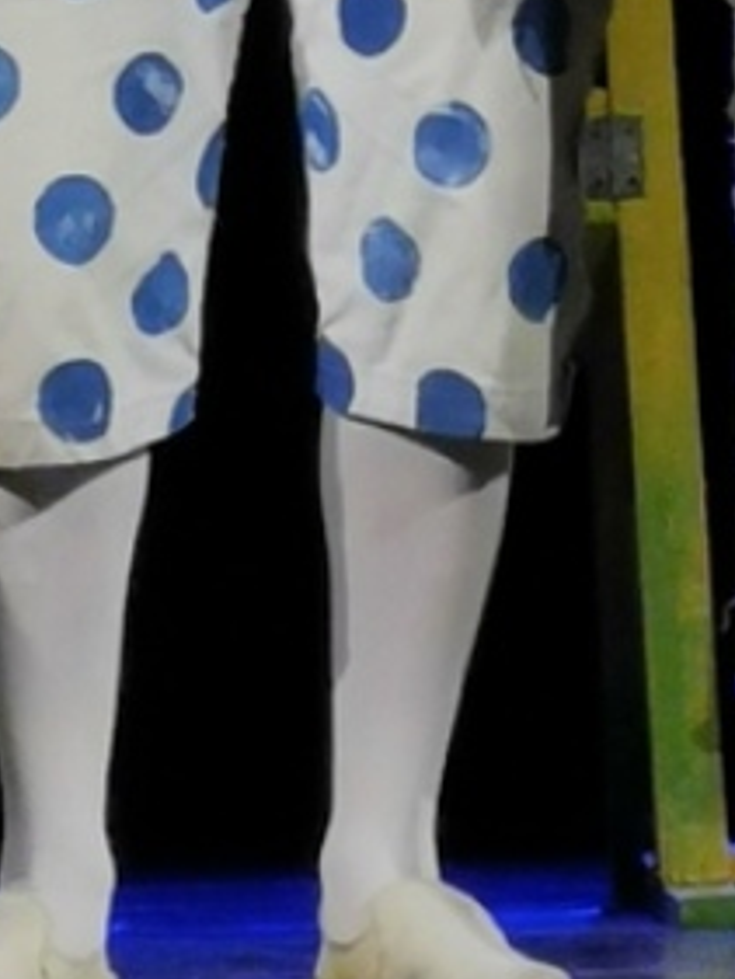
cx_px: 31
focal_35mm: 655
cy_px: -721
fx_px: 18529
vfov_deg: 3.0
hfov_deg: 2.3
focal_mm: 7.48
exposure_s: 1/50
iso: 80
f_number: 2.4
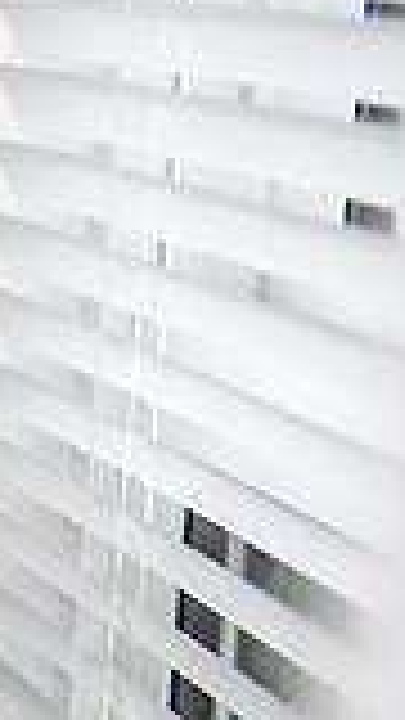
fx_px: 2635
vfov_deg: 15.5
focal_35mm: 138
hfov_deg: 7.7
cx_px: -804
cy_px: 487
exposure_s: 1/160
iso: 640
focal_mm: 35
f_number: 2.8
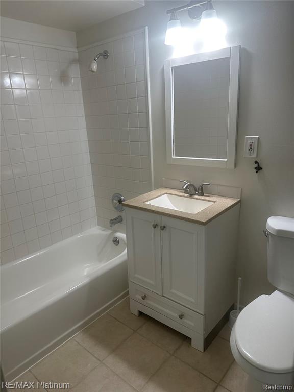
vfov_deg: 71.6
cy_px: 196
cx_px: 147
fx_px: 272
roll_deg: +2.5
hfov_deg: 56.8
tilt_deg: -17.5
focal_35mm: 24
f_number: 1.78
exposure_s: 1/120
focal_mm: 6.86
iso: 100
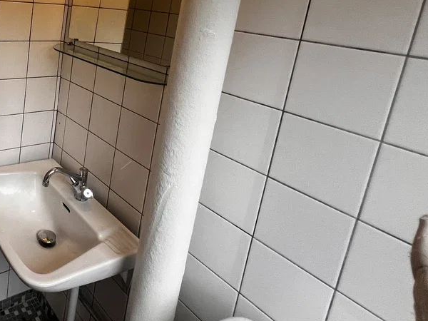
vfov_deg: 49.5
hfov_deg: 55.2
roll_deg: -4.9
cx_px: 19
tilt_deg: -11.0
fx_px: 321
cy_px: 57
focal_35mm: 26
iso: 125
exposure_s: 1/99
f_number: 1.8
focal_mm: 1.57
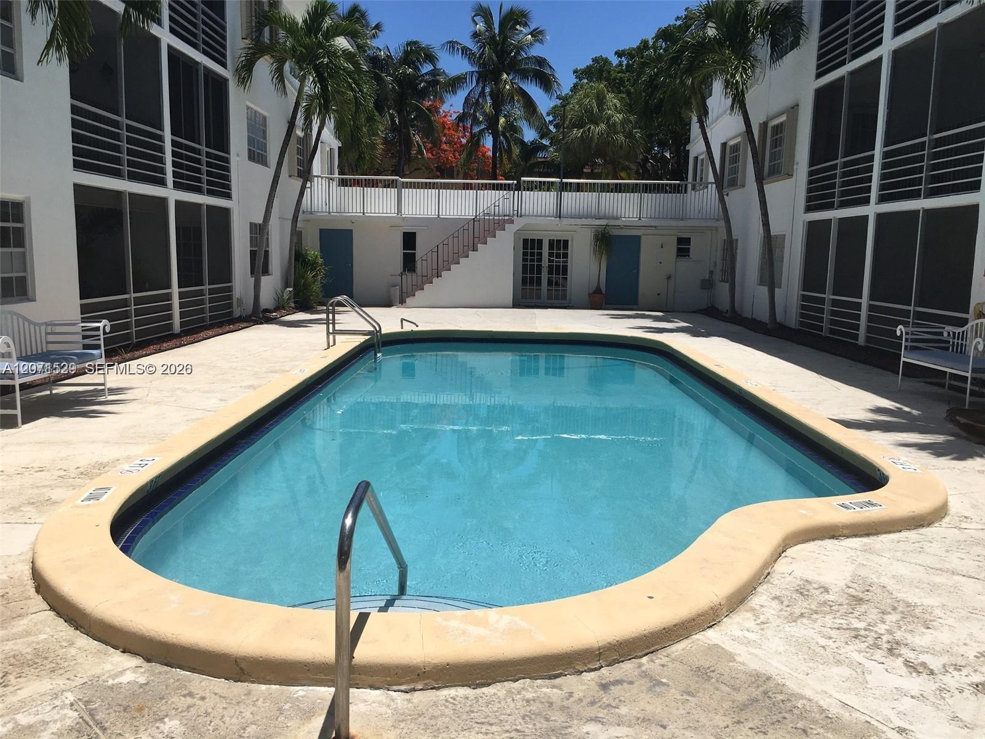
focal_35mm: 29
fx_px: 825
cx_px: 492
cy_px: 370
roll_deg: -2.6
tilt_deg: -7.9
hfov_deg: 61.7
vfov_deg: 48.2
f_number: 2.2
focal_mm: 4.15
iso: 25
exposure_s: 1/3497
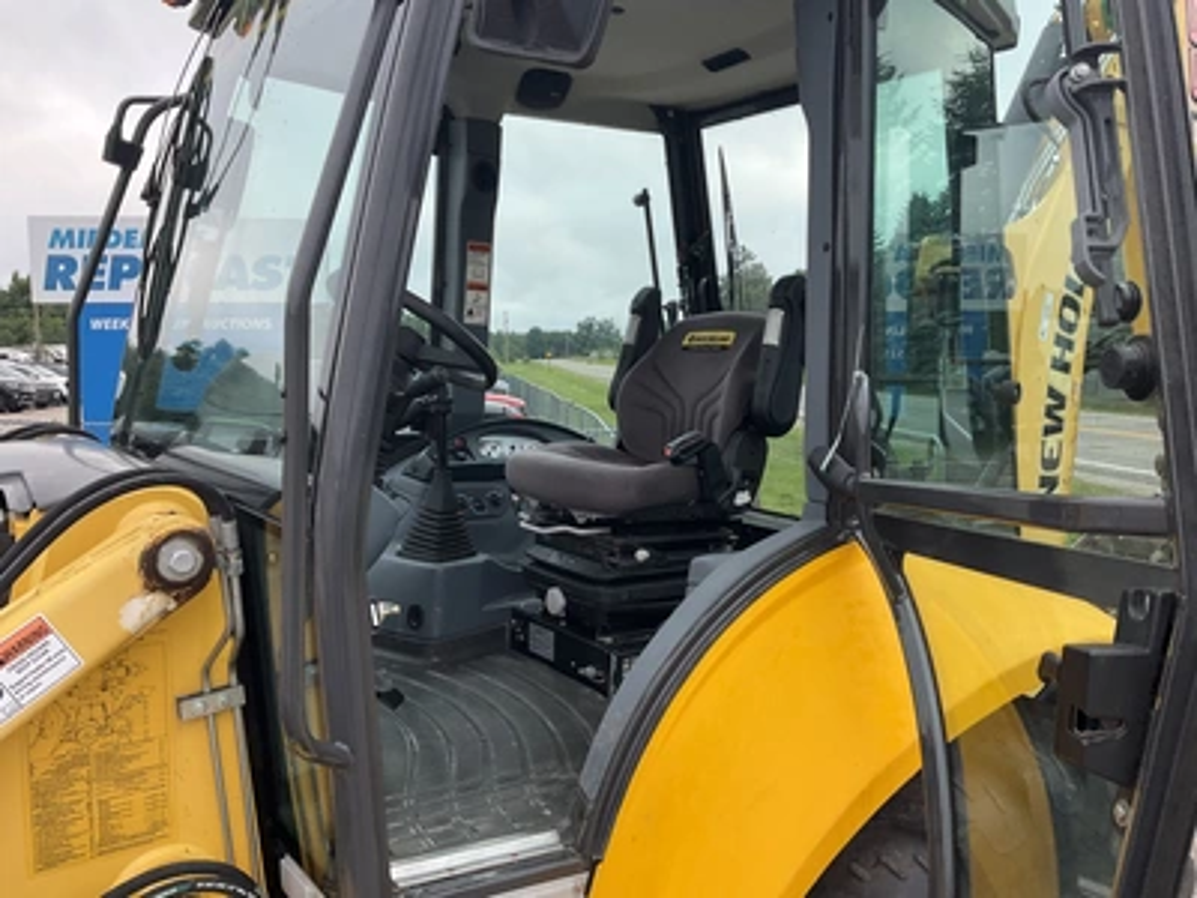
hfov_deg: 61.7
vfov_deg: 48.2
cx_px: 598
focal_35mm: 29
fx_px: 1003
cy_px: 449
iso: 25
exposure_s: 1/351
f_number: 1.8
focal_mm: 3
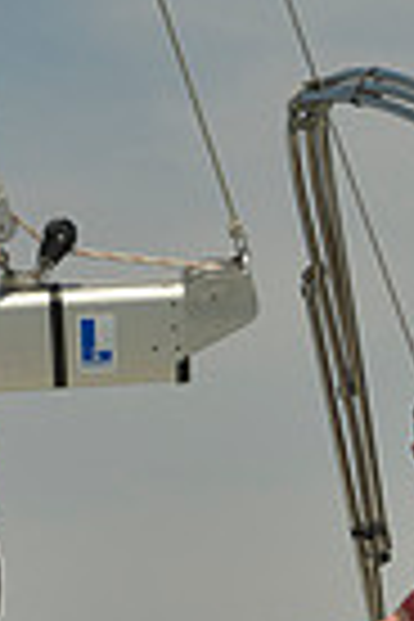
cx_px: 263
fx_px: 5640
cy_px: 1008
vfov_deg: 6.2
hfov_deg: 4.2
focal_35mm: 327
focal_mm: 78
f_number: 10
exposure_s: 1/1250
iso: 200
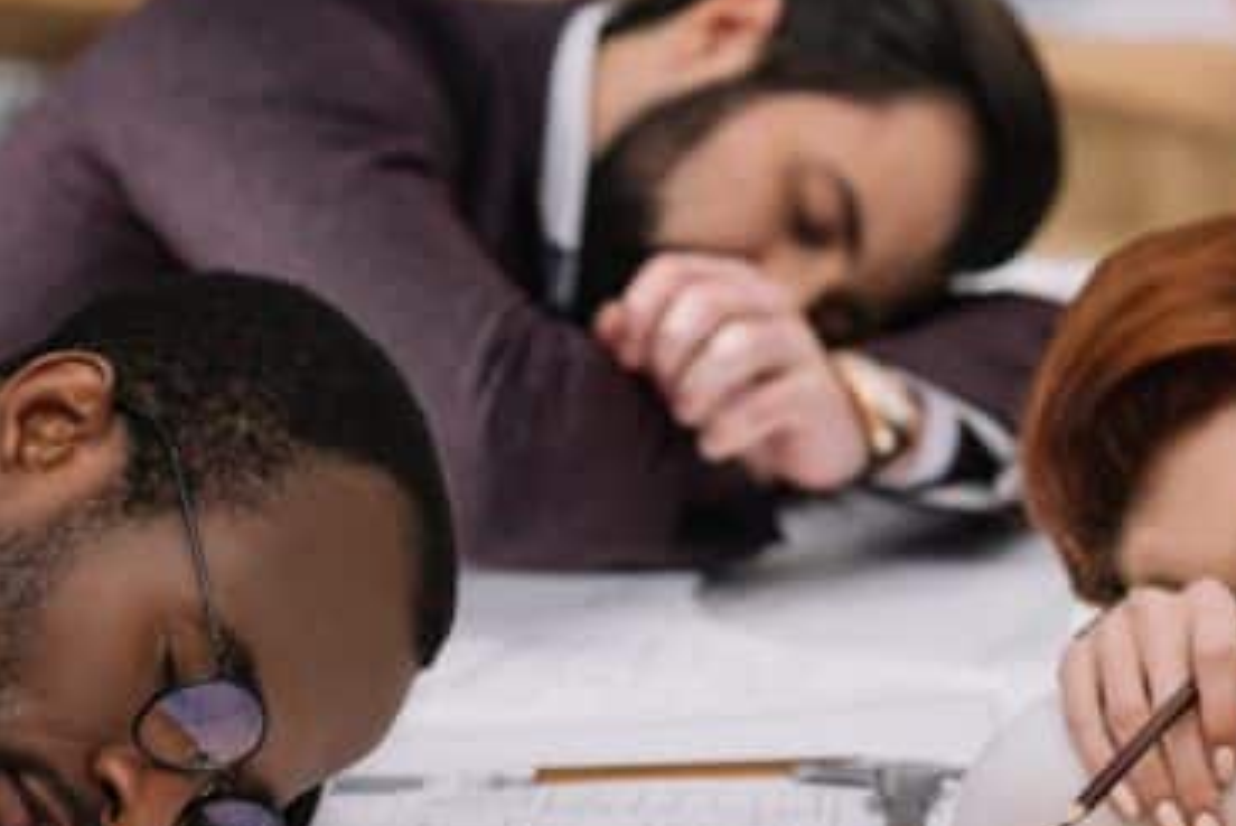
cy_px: 609
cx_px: 584
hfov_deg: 8.5
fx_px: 8315
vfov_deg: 5.7
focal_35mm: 242
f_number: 3.5
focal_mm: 116
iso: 125
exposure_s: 1/160
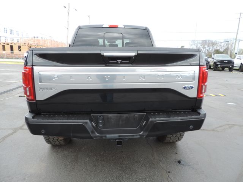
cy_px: 91
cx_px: 122
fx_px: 168
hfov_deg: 71.6
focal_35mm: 24
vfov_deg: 56.8
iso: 80
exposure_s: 1/100
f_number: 3
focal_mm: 4.3
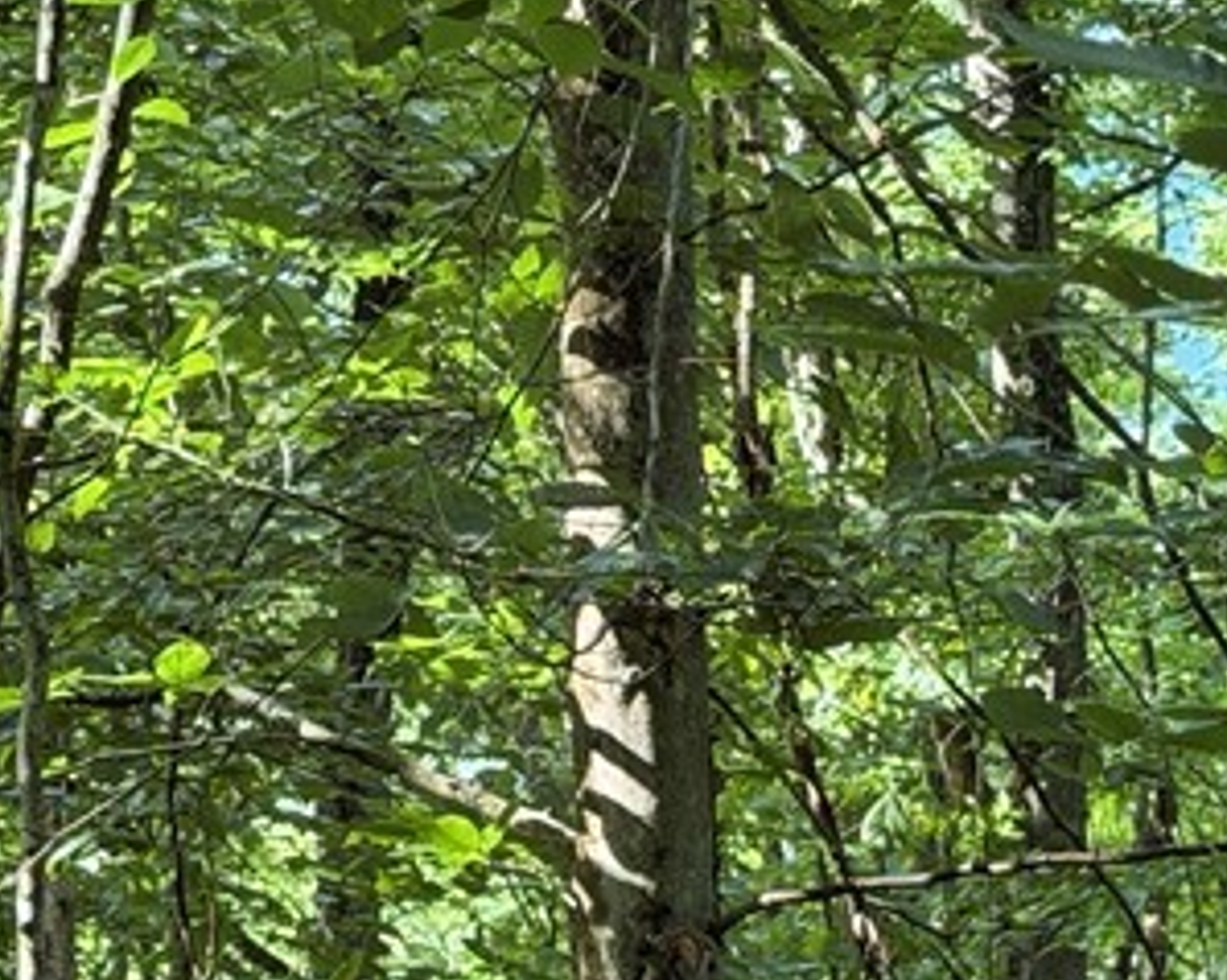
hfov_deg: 12.0
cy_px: 432
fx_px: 5843
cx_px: 449
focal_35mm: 161
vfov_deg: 9.6
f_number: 1.78
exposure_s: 1/121
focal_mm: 6.76
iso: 100
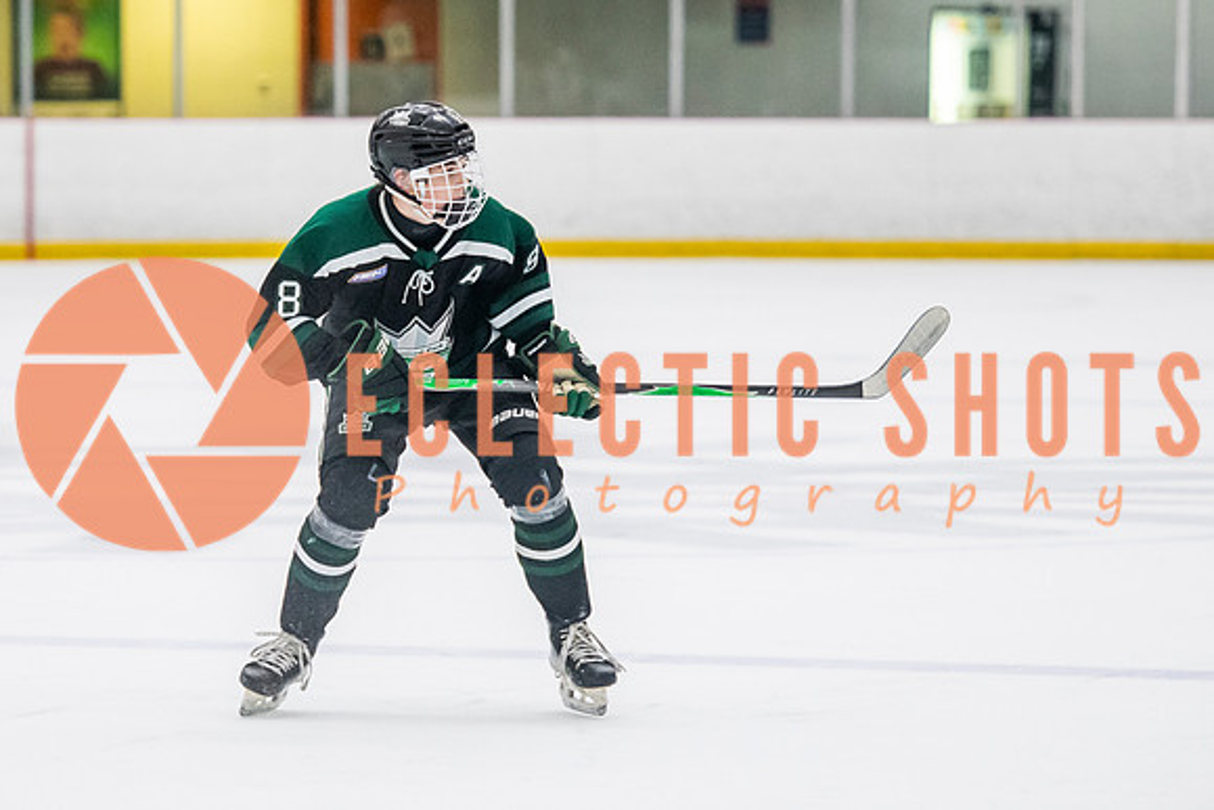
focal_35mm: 250
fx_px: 8446
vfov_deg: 5.5
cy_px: 471
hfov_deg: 8.2
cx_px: 417
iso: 3200
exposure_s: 1/640
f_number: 3.2
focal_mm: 145
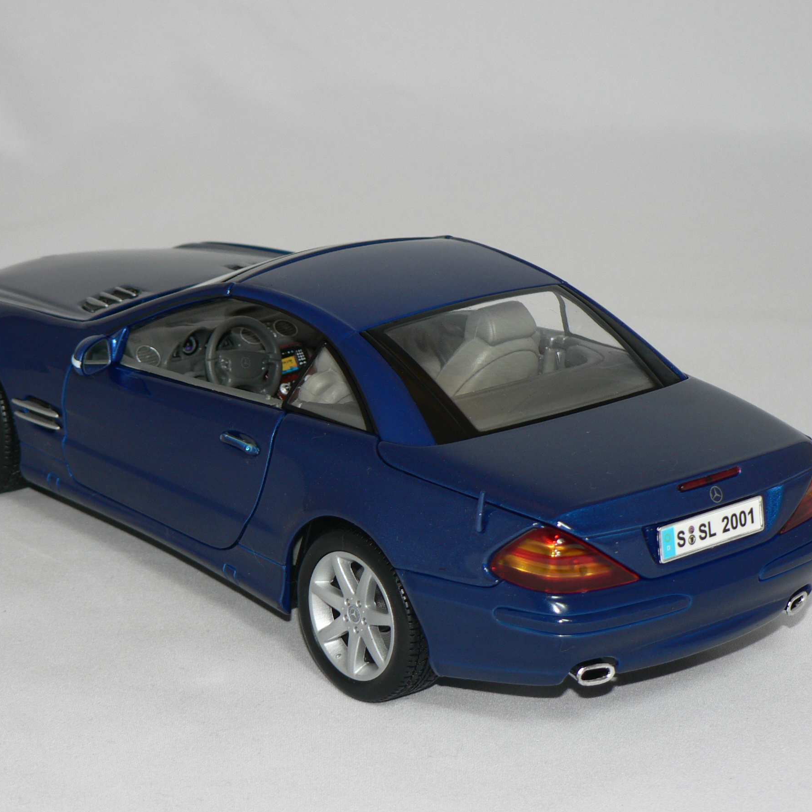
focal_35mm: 106
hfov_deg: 16.4
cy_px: 398
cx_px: 338
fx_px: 2813
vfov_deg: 16.4
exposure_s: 1/60
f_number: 3.2
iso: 80
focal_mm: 14
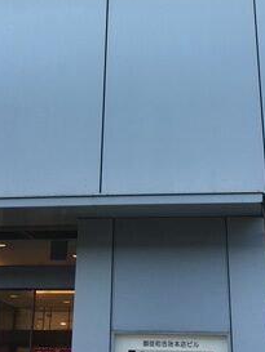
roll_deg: -3.4
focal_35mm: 68
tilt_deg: +27.8
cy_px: 55
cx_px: 118
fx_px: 694
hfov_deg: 21.6
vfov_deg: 27.8
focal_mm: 4.15
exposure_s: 1/304
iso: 25
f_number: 2.2
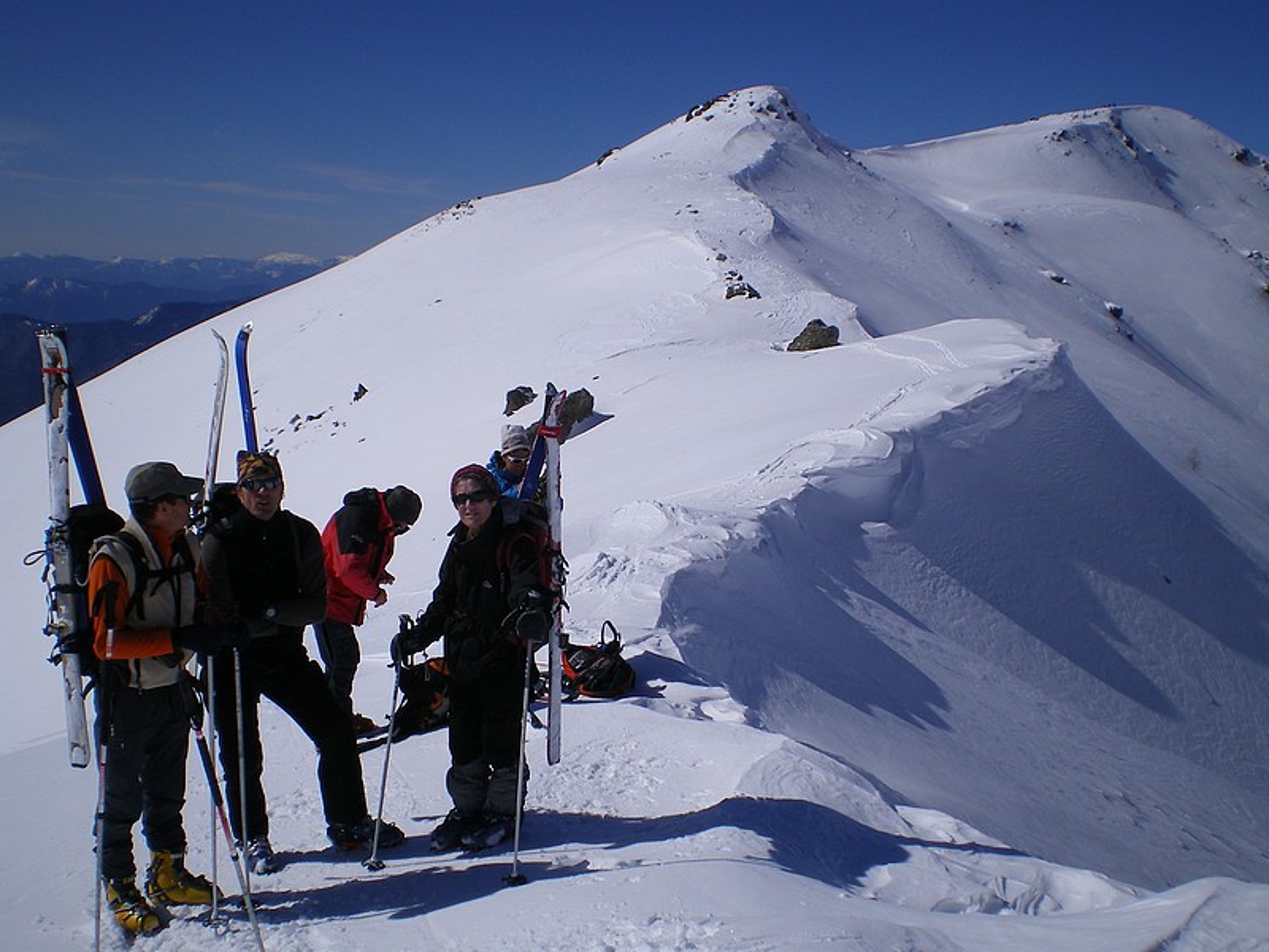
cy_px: 476
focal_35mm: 38
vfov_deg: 37.7
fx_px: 1393
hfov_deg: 49.0
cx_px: 634
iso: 64
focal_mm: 6.3
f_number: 4.6
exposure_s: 1/1250
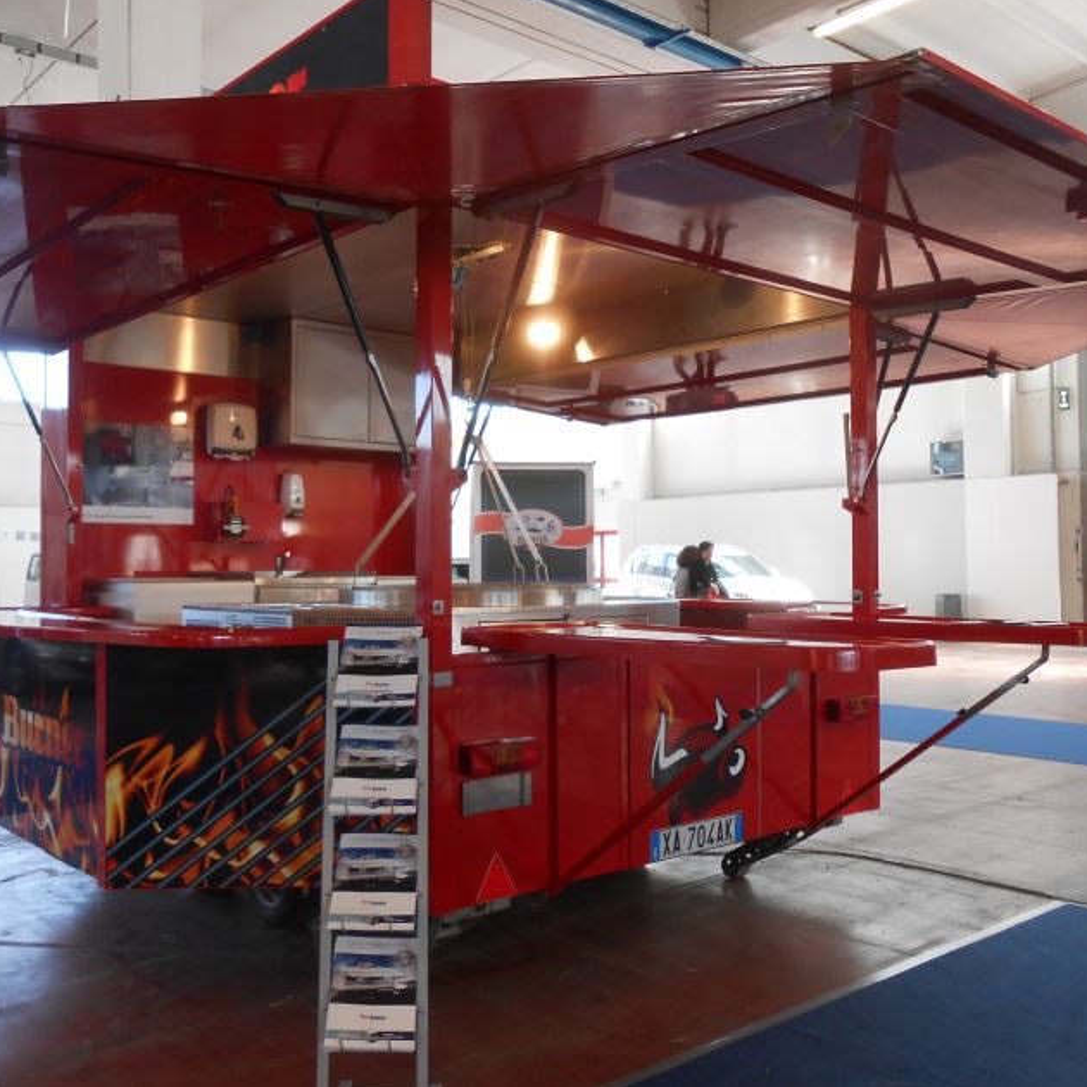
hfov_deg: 51.9
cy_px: 542
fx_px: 1101
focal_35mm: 31
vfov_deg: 52.5
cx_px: 395
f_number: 3.5
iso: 125
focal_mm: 4.6
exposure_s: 1/30
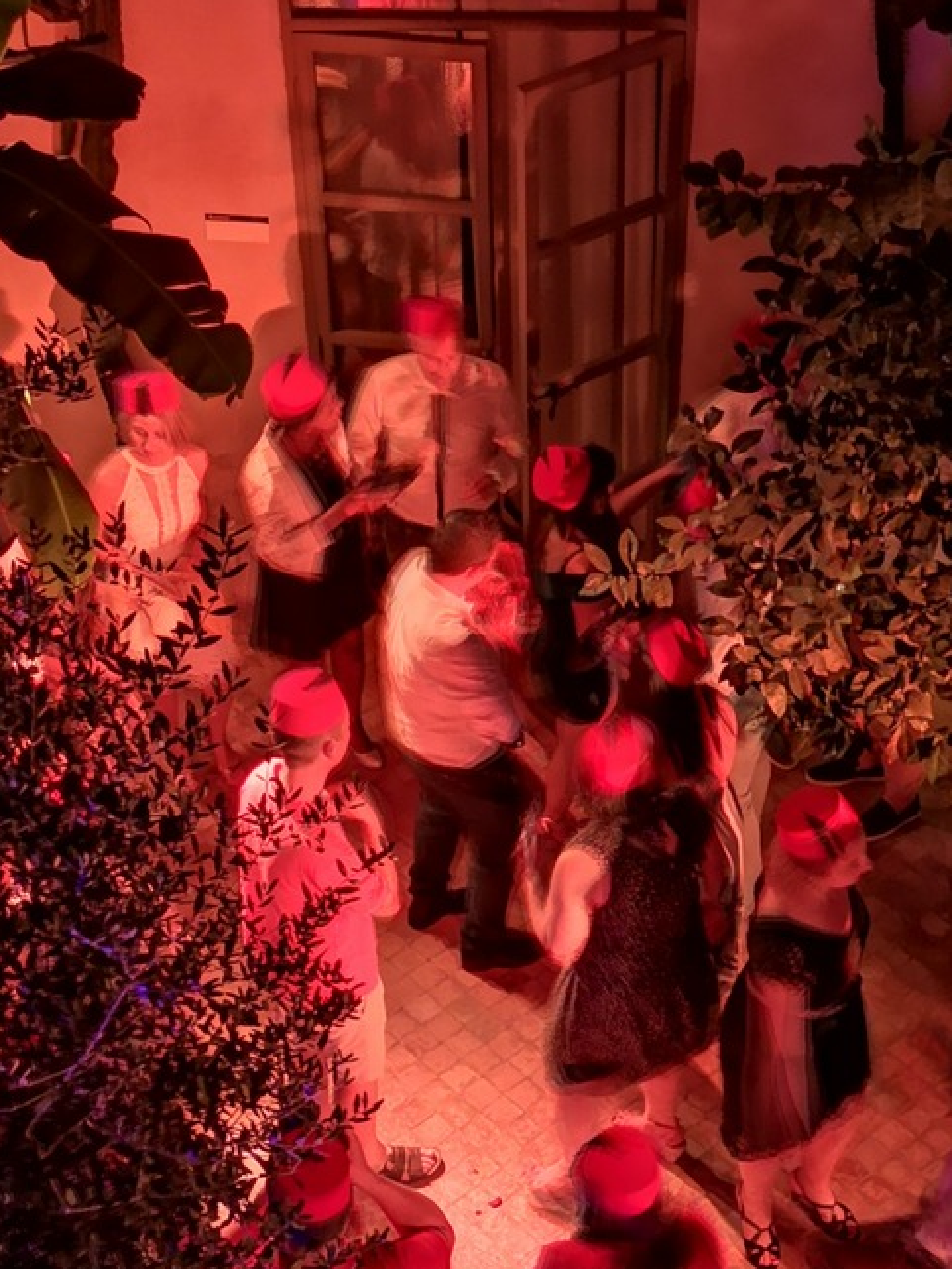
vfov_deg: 31.1
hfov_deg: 23.6
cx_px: 568
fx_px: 2273
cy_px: 789
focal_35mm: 62
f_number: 1.8
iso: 400
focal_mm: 3.95
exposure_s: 4
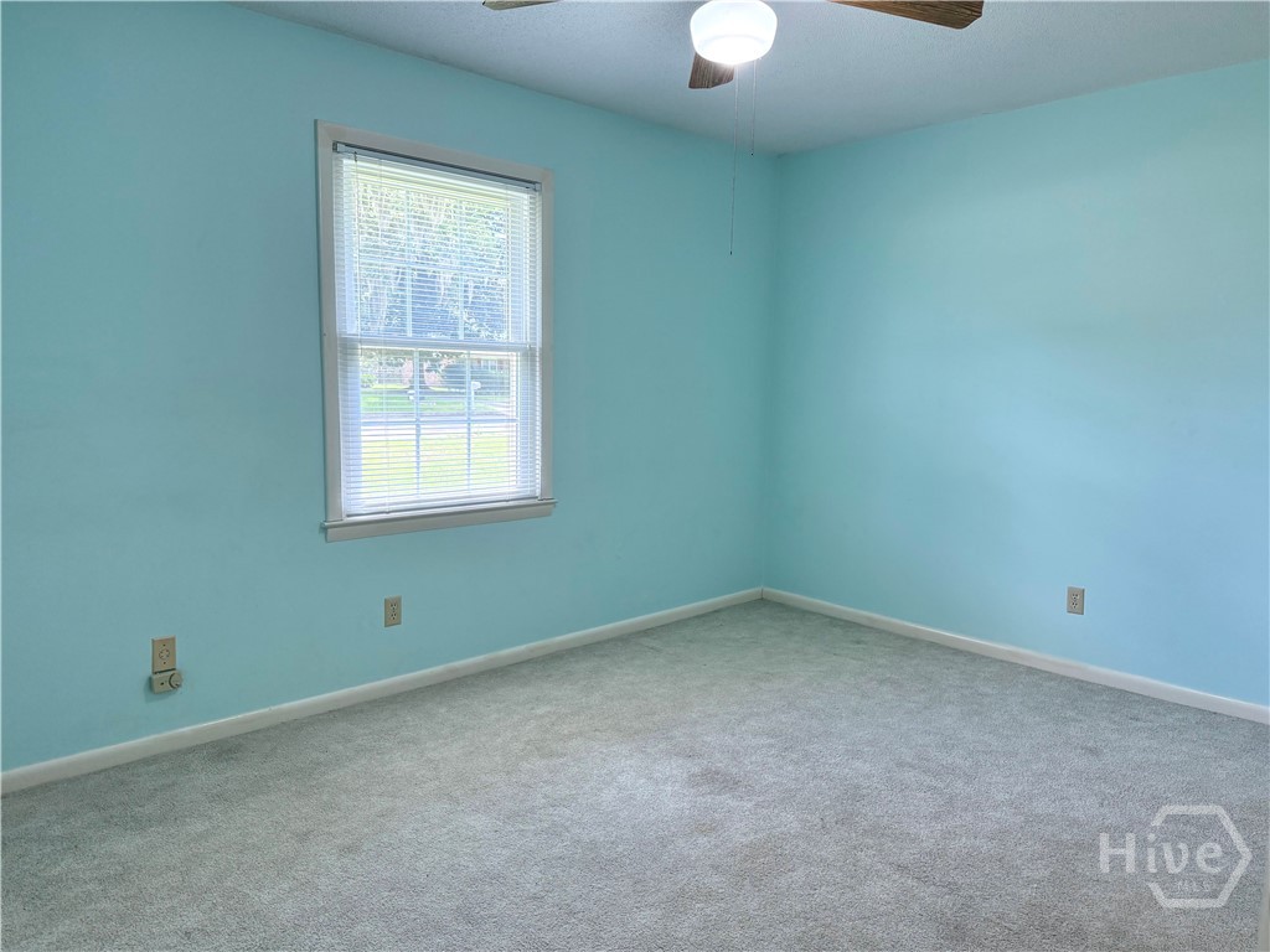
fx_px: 881
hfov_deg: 71.6
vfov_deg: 56.8
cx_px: 635
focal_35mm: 24
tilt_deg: -6.3
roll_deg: -1.6
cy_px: 476
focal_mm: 6.76
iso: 200
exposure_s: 1/190
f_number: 1.78
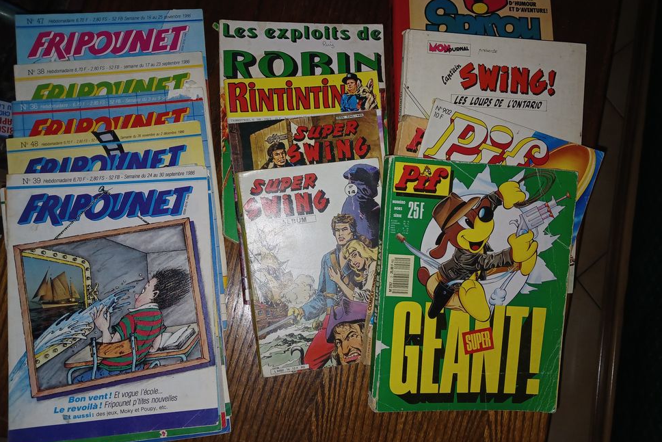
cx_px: 341
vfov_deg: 45.0
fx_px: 533
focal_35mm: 29
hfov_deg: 63.6
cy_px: 222
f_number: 1.8
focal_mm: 4
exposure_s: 1/50
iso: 100
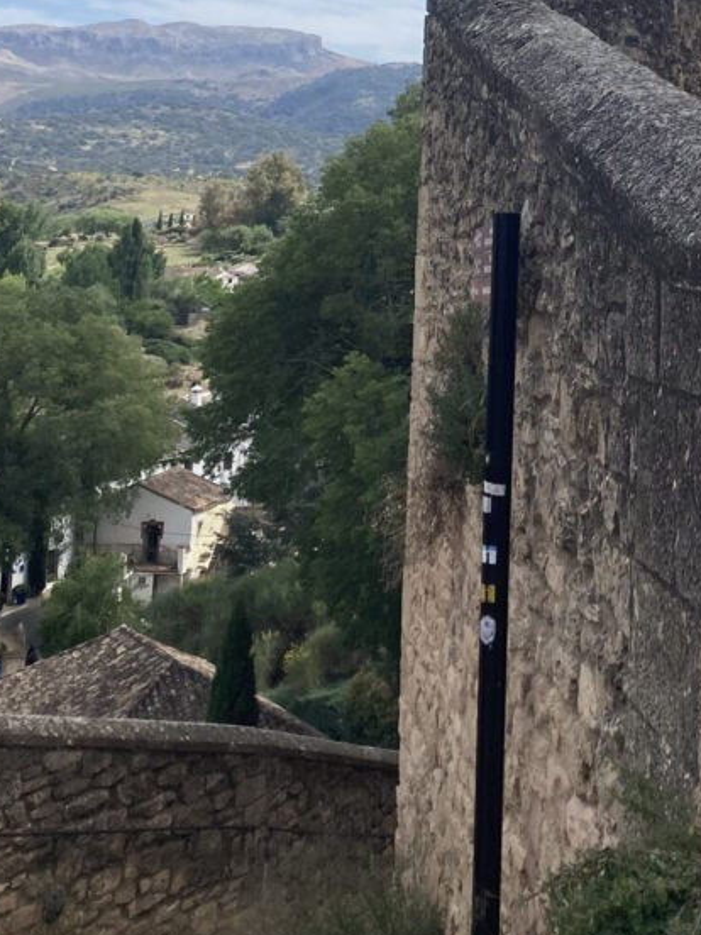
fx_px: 1971
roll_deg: -0.7
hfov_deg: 19.6
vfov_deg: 25.3
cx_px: 701
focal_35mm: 73
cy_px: -17
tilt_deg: +6.8
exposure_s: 1/2404
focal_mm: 3.99
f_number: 1.8
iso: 20
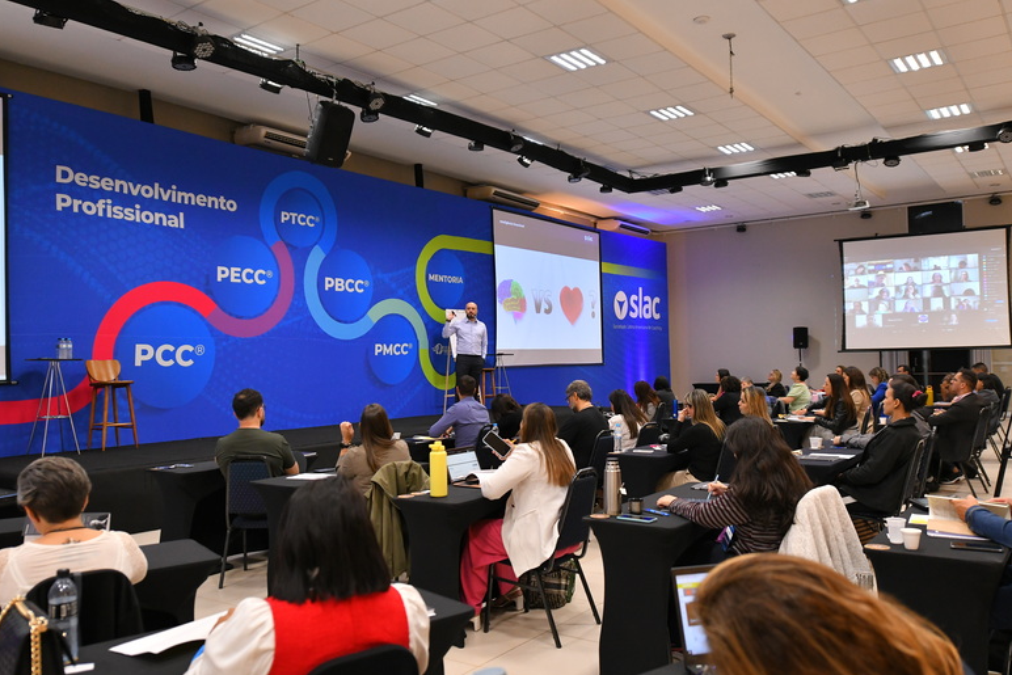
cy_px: 339
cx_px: 519
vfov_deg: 45.0
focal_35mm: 29
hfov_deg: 63.6
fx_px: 815
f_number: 3.5
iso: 2000
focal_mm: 24
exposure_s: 1/125
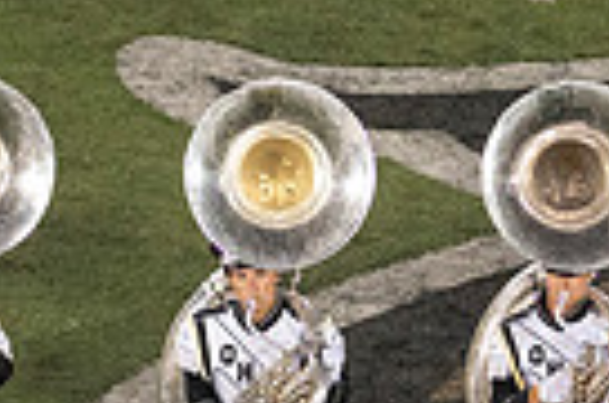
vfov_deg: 1.1
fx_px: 21653
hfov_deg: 1.6
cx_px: 502
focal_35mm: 1283
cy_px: 815
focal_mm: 300
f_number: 2.8
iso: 6400
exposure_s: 1/2500
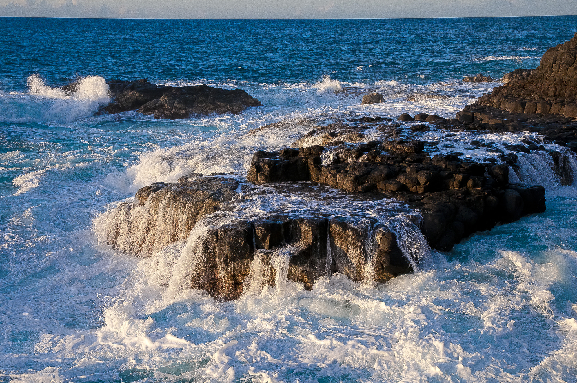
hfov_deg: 41.2
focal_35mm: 48
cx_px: 288
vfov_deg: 28.0
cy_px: 192
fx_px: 768
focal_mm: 32
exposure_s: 1/800
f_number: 8
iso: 1000
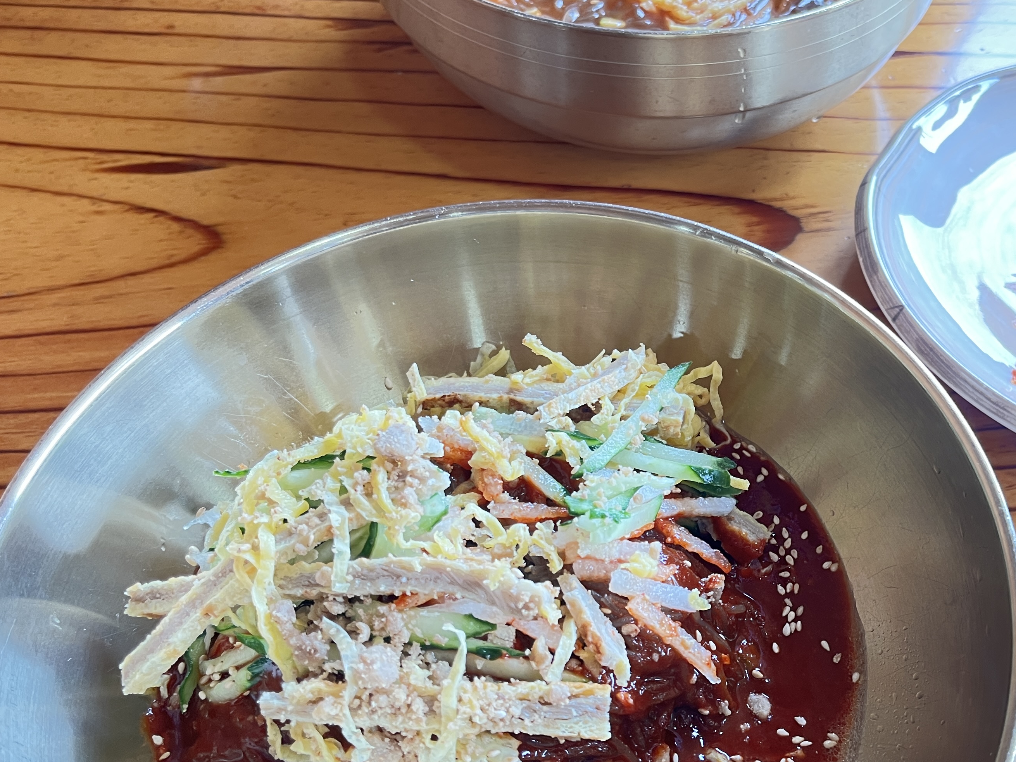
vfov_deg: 35.9
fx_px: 1174
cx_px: 746
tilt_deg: -52.4
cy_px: 357
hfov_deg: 45.4
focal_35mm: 40
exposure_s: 1/60
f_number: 1.6
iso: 100
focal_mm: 5.1
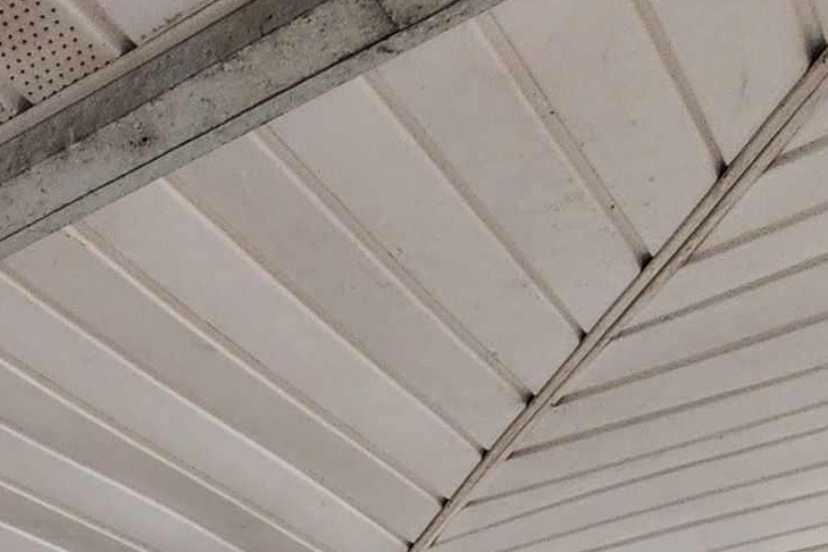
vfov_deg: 17.0
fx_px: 1311
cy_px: 1123
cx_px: 78
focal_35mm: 57
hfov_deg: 33.2
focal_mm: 2.2
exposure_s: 1/60
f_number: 2.2
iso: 160
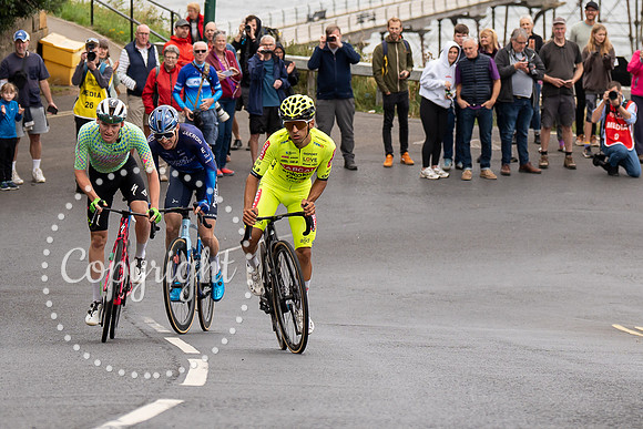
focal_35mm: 214
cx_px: 411
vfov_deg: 6.4
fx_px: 3831
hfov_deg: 9.6
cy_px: -15
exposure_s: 1/1000
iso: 320
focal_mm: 81
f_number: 3.5
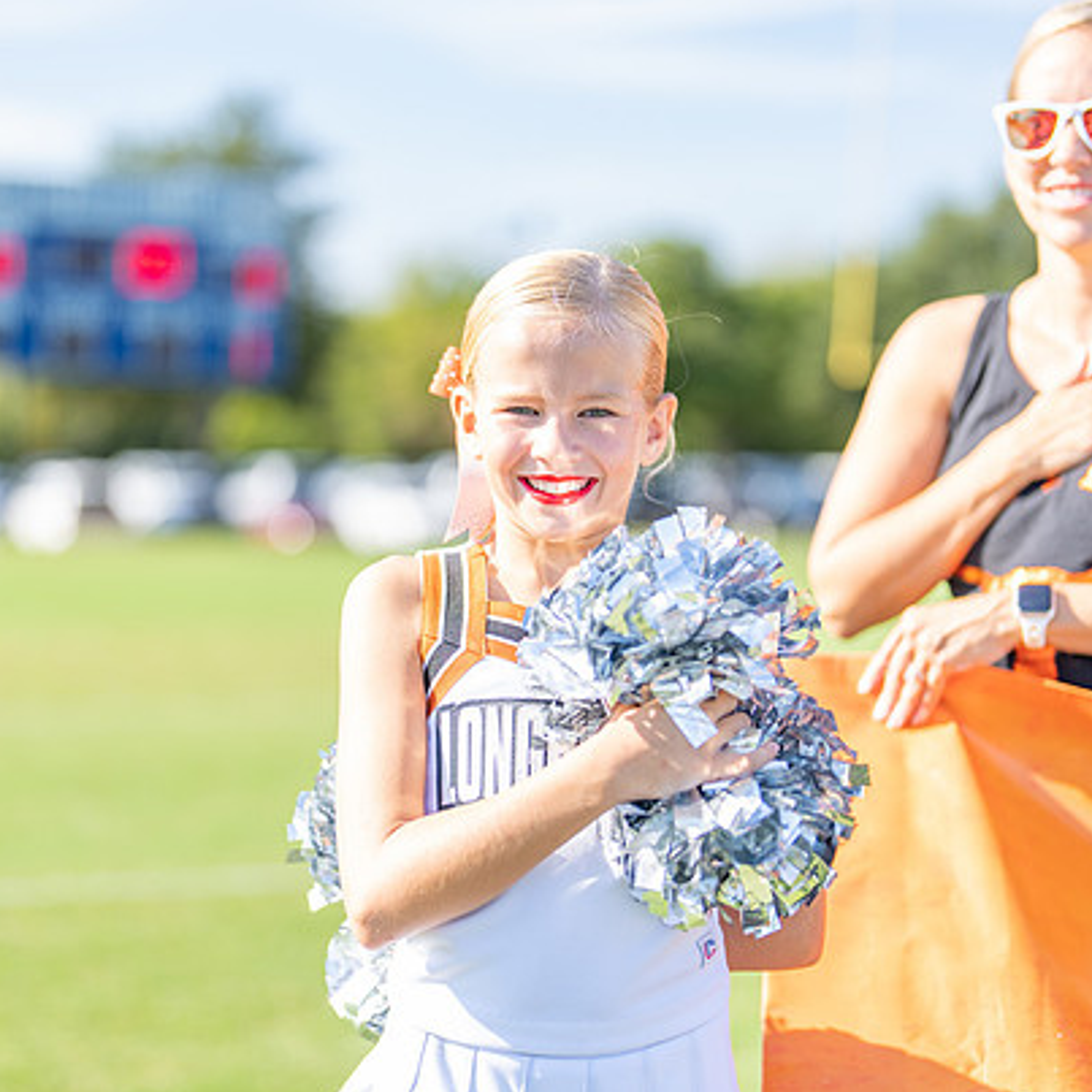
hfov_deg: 25.4
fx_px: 2427
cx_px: 516
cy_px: 559
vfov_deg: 25.4
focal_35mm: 68
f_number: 1.2
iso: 100
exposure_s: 1/2500
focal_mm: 50
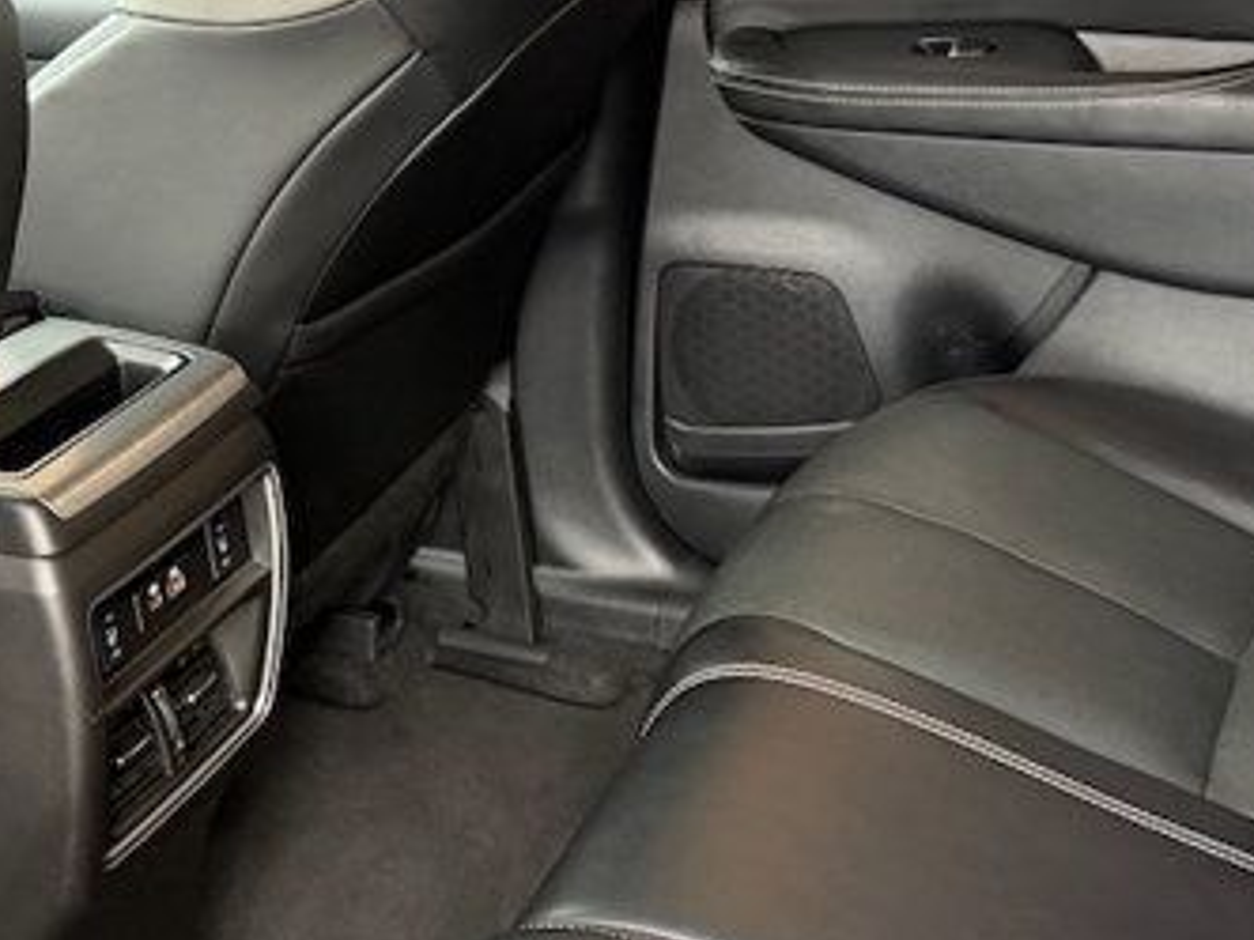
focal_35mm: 74
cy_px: 653
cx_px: 585
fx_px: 2681
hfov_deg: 26.3
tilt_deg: -26.4
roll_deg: -1.8
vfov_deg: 19.8
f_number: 1.78
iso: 200
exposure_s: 1/60
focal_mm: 6.76
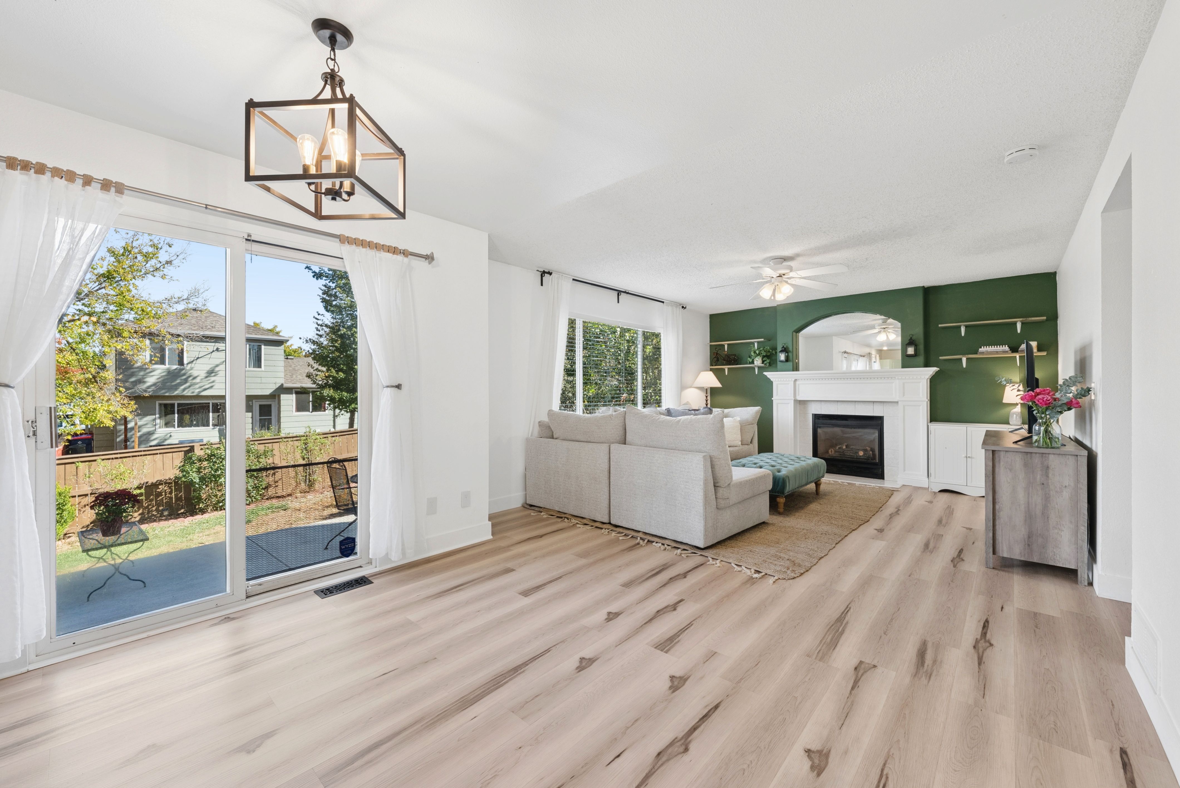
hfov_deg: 104.2
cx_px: 590
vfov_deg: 81.3
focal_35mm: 14
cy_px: 394
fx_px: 459
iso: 500
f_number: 9
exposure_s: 1/60
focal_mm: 14
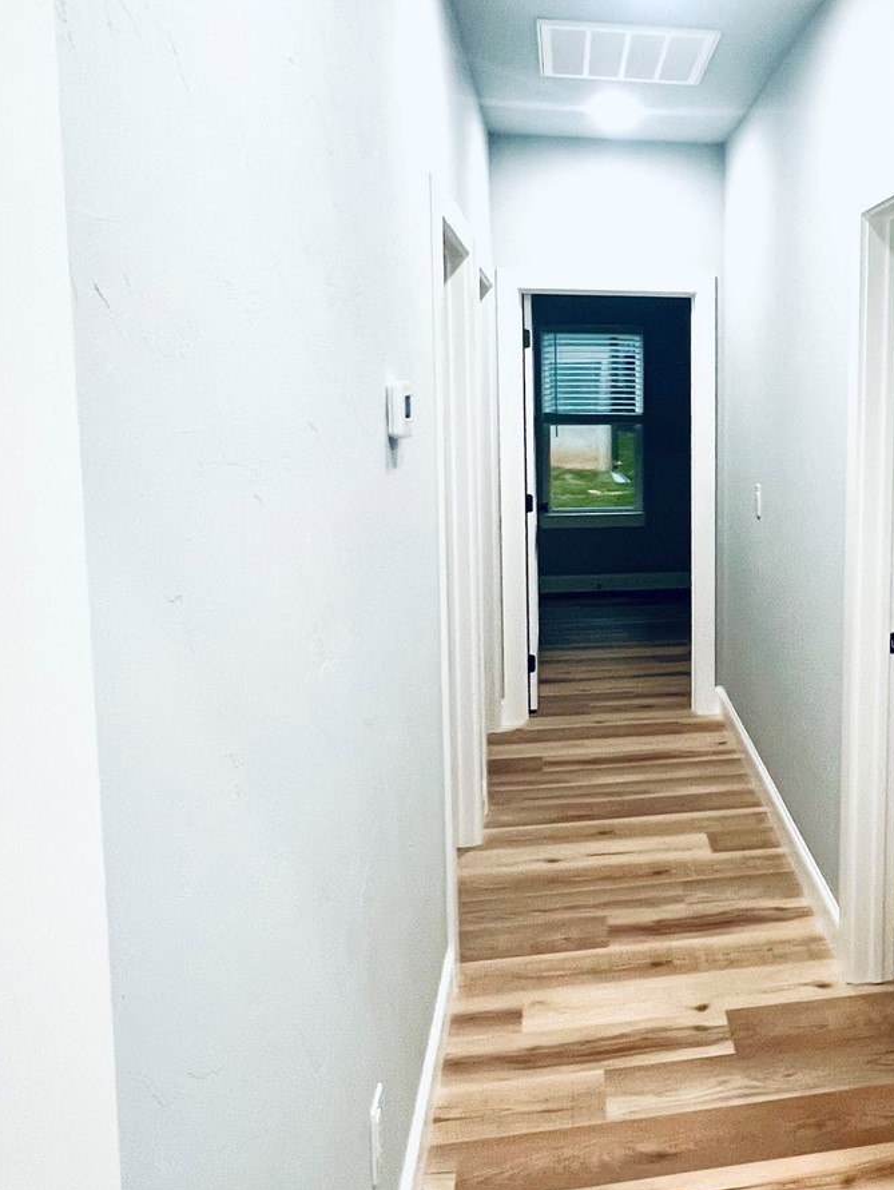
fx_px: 963
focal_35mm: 28
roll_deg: +2.0
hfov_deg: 46.1
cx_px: 762
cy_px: 490
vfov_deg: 63.0
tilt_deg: -5.0
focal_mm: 1.57
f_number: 1.8
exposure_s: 1/120
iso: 200
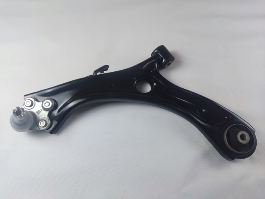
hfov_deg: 69.4
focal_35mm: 25
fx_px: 191
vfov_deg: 54.9
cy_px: 100
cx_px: 132
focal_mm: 4.71
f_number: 1.79
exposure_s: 1/128
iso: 50
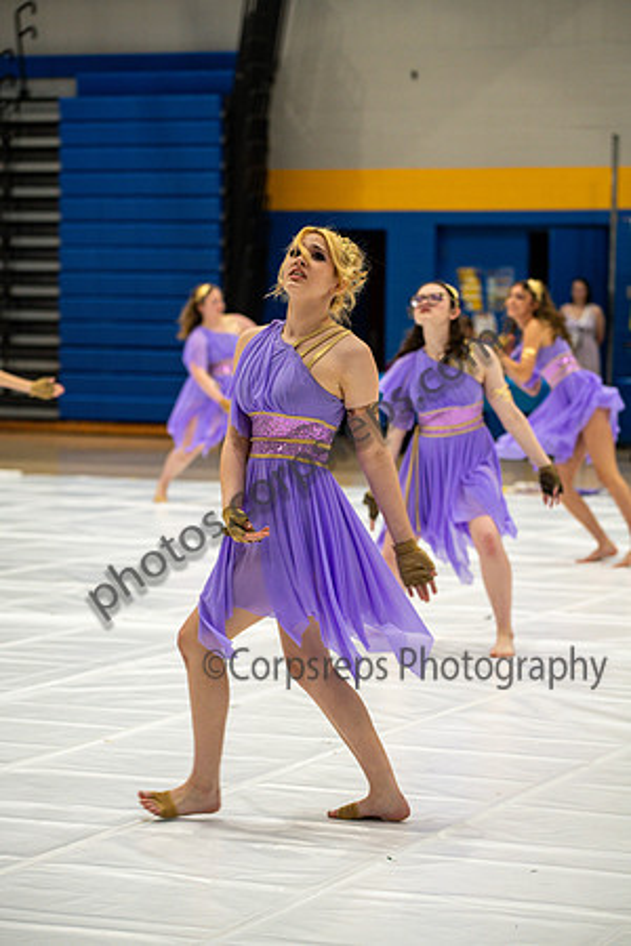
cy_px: 473
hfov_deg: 13.0
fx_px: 2760
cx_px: 316
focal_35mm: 105
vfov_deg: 19.5
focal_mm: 105
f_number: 4
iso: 1400
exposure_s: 1/500
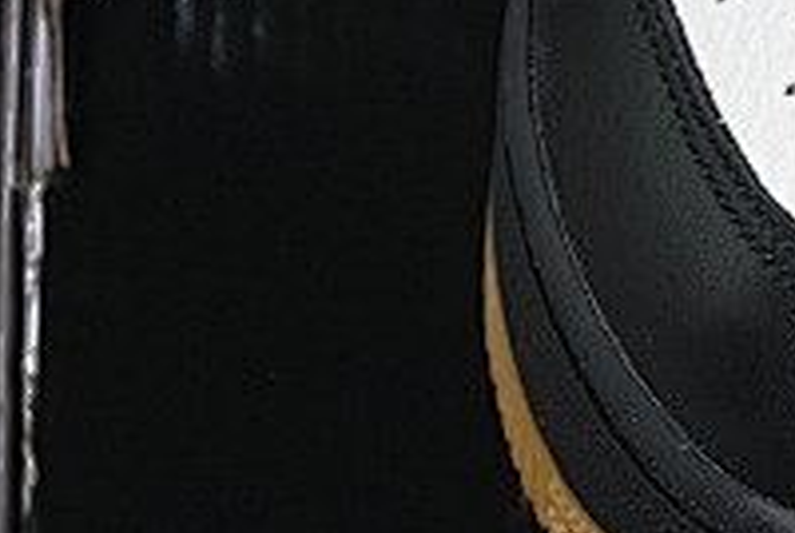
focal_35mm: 404
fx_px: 8935
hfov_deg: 5.0
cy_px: -119
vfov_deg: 3.4
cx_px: 1530
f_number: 6.3
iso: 160
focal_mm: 50
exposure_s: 1/60
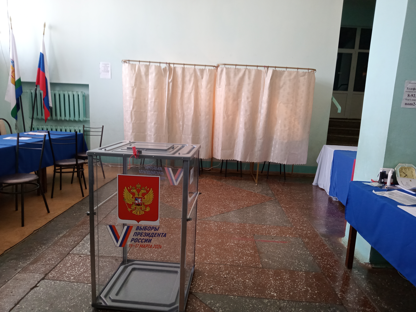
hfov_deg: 63.4
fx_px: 336
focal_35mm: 28
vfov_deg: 49.7
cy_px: 156
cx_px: 208
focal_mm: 3.37
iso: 183
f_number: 2.2
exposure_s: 1/33.3
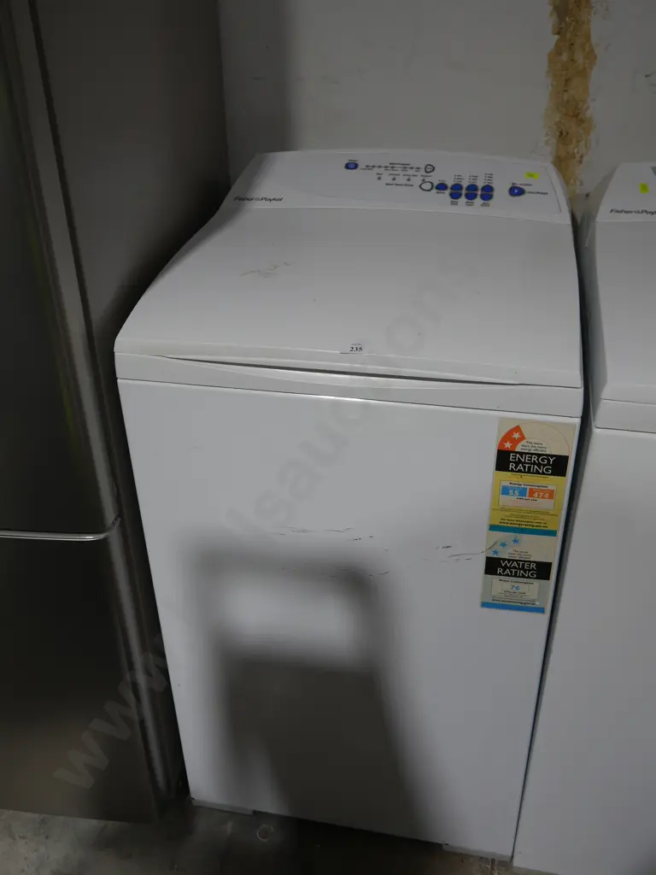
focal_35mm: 34
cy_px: 438
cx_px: 328
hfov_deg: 41.8
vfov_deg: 54.0
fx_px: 859
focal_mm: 17
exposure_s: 1/80
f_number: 4
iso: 200
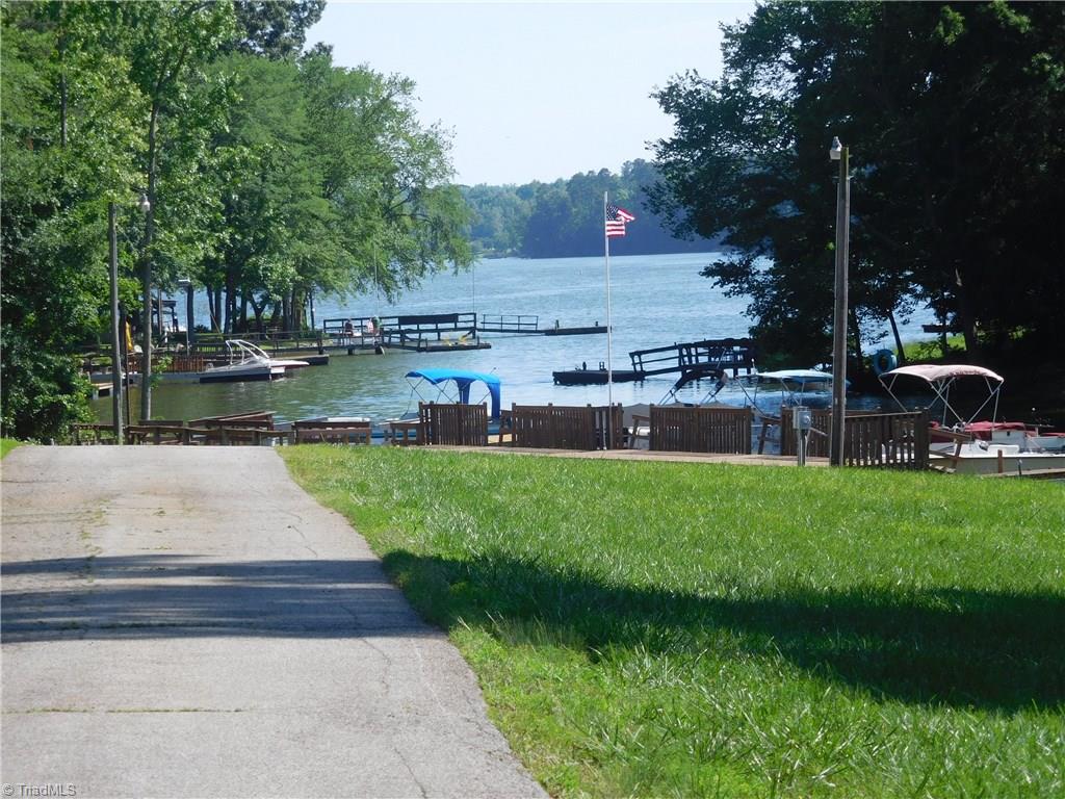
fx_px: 4923
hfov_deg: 12.3
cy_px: 400
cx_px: 532
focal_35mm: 160
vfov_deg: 9.3
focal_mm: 28.5
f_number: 5.2
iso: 125
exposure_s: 1/400
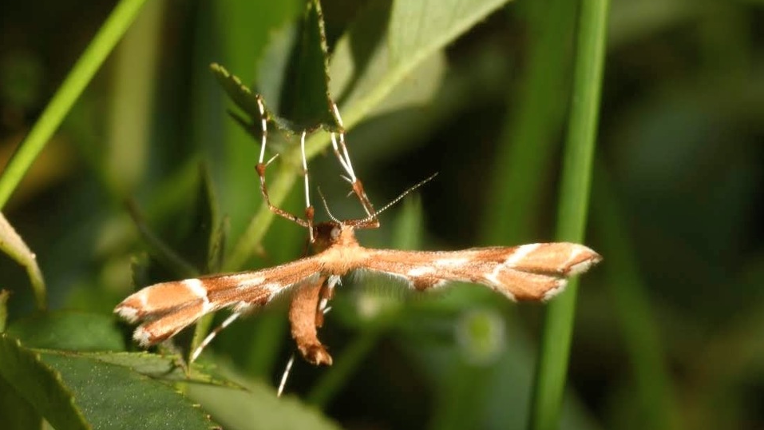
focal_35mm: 166
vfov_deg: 7.3
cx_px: 382
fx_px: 3353
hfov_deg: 13.0
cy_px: 233
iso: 100
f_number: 29
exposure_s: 1/60
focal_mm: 105
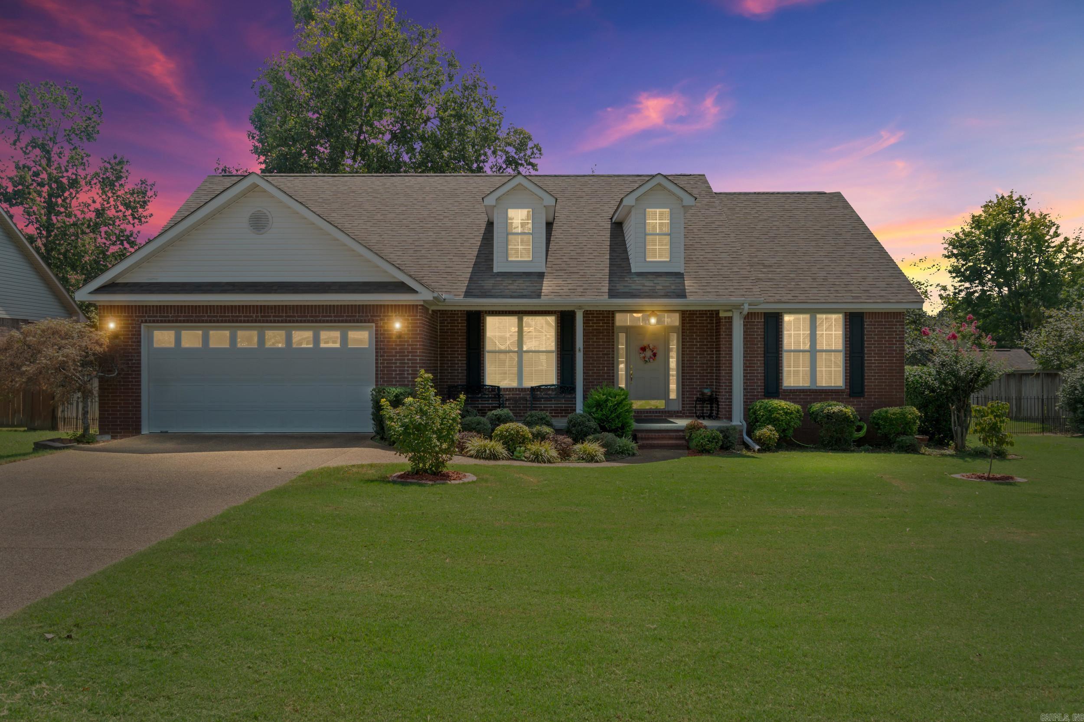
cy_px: 361
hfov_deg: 67.4
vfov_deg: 47.9
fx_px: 813
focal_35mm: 27
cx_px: 542
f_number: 9
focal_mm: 18
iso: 250
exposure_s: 1/80
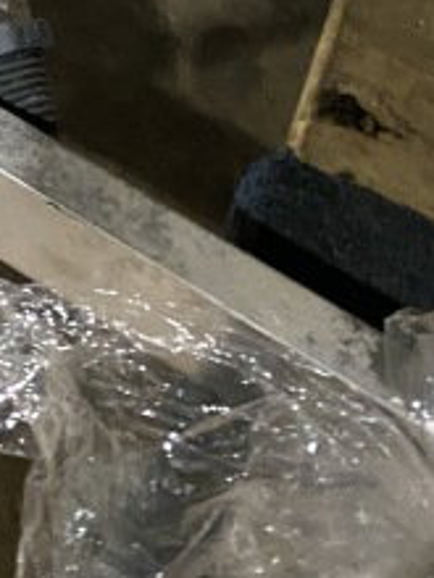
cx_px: -16
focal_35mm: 96
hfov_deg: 15.1
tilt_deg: -26.0
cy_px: -367
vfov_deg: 17.6
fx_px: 1605
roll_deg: -15.4
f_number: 1.8
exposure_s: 1/48
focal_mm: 4.25
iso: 500
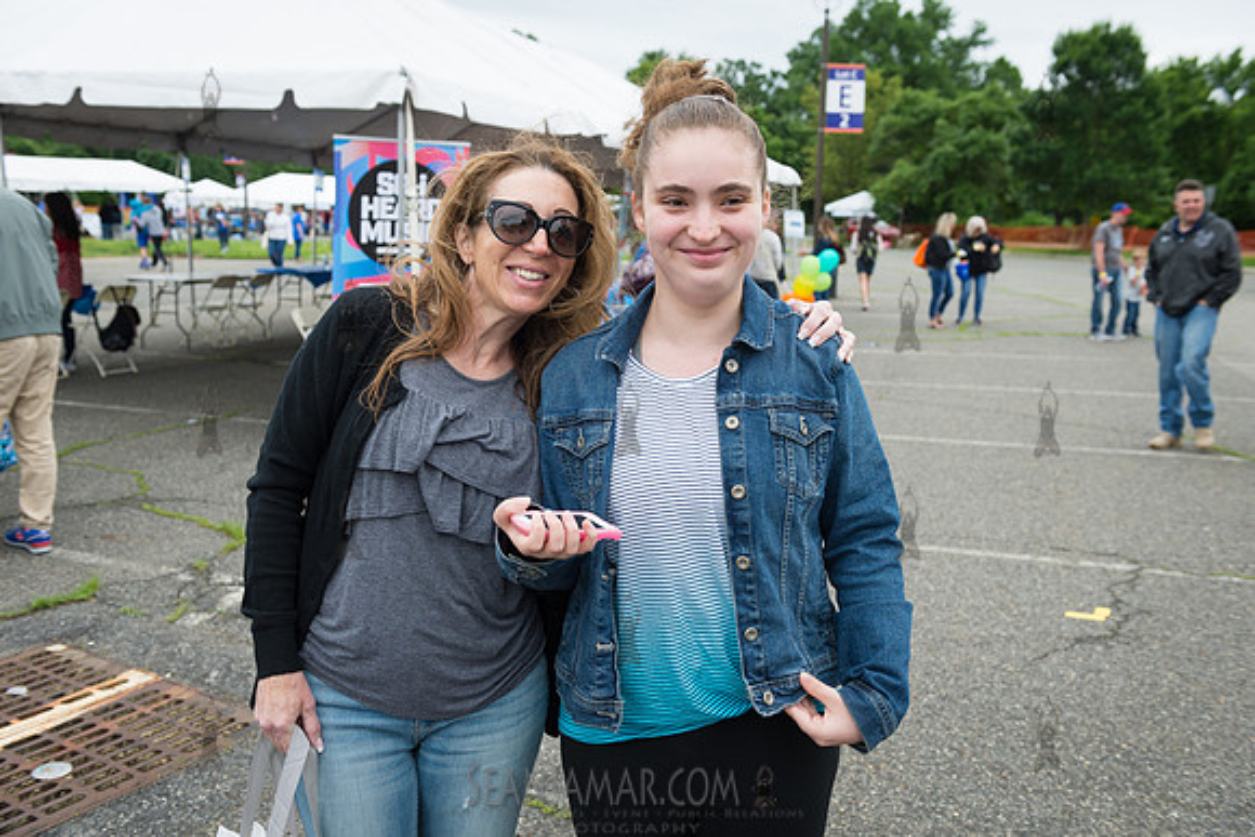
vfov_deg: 38.9
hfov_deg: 55.8
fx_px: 1185
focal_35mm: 34
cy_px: 418
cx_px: 628
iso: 200
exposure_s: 1/400
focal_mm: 34
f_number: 5
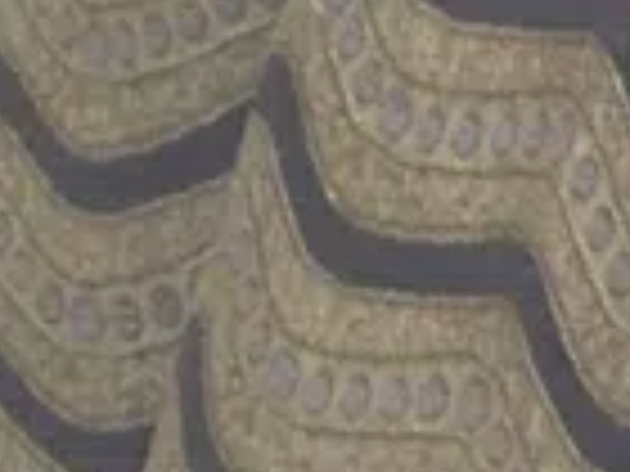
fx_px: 15943
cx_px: -1602
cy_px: 306
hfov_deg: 2.2
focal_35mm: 876
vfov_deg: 1.7
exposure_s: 1/99
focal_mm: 15.66
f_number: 2.8
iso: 80
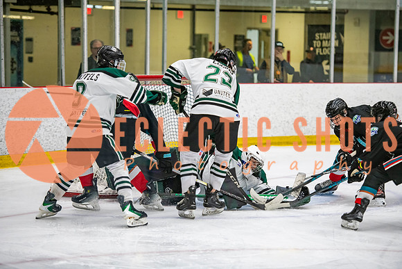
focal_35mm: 129
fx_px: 1443
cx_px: 201
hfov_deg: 15.9
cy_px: 134
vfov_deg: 10.6
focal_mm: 125
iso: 2000
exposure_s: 1/640
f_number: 3.2
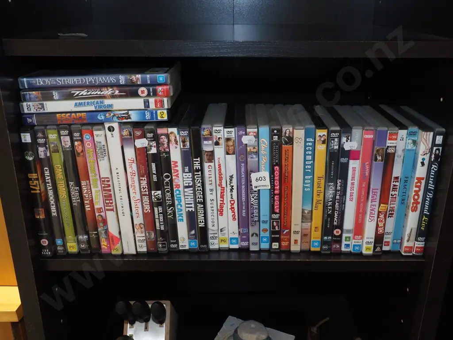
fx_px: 419
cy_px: 170
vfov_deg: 44.2
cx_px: 226
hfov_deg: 56.8
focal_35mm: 32
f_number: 5.6
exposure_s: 1/60
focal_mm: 16
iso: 1600
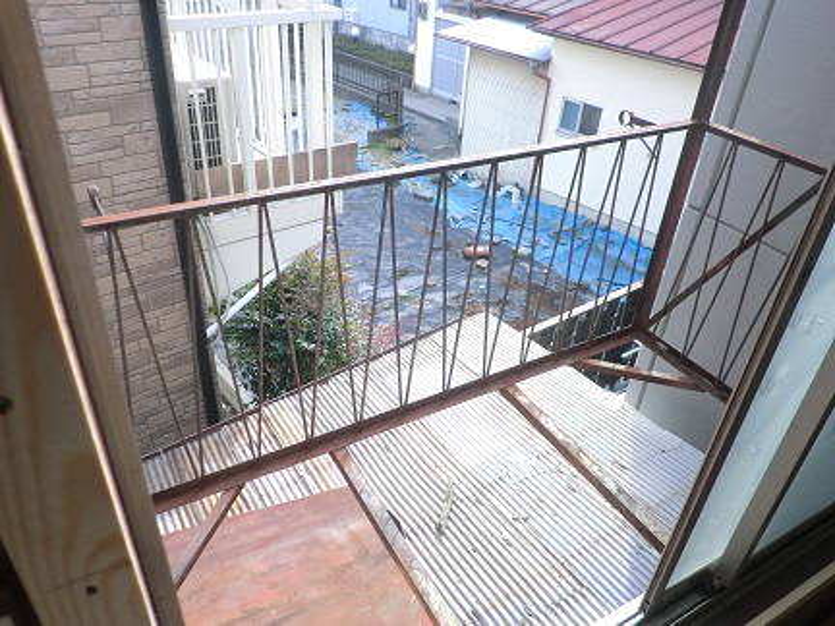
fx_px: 627
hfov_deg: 67.3
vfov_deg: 53.1
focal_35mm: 26
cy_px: 313
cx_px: 418
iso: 50
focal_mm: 4.7
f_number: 2.8
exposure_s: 1/80
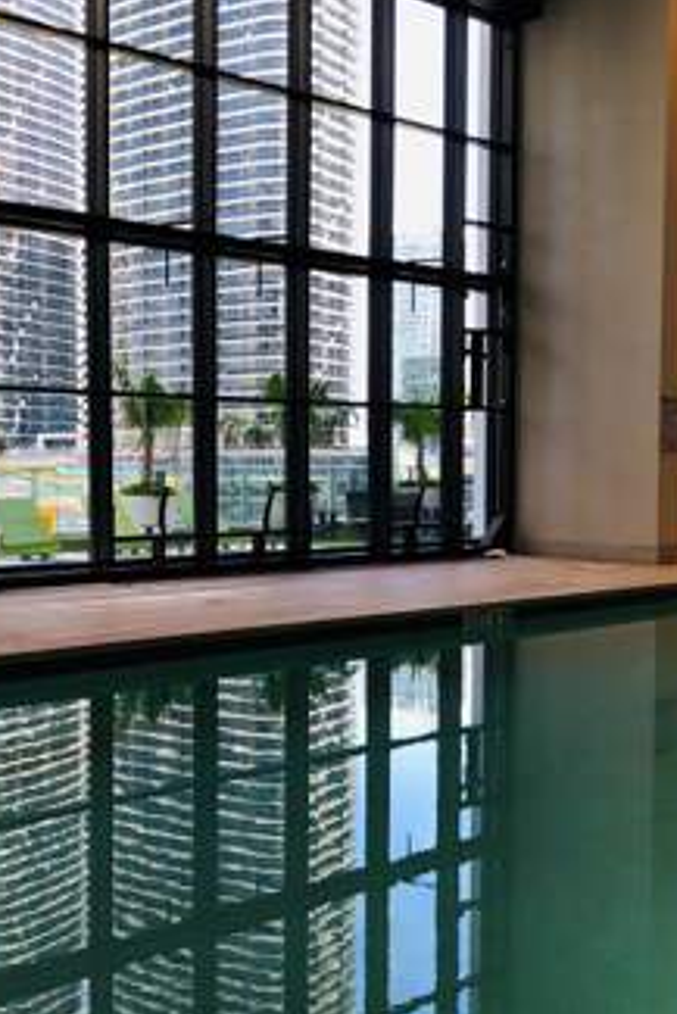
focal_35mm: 43
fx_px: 1212
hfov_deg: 30.6
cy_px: 537
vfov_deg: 45.4
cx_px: 156
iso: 25
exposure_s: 1/40
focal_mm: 4
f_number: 1.8
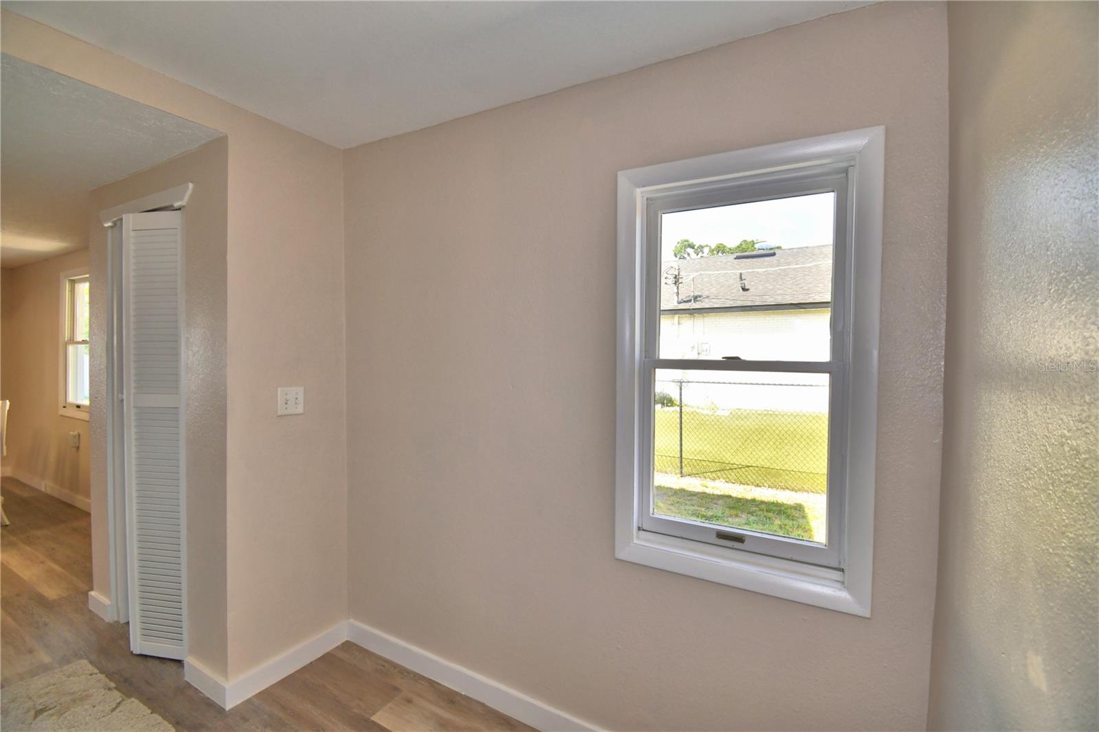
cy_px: 366
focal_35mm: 15
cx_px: 550
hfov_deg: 100.4
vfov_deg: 77.3
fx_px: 458
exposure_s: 1/60
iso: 125
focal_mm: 10
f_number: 4.5
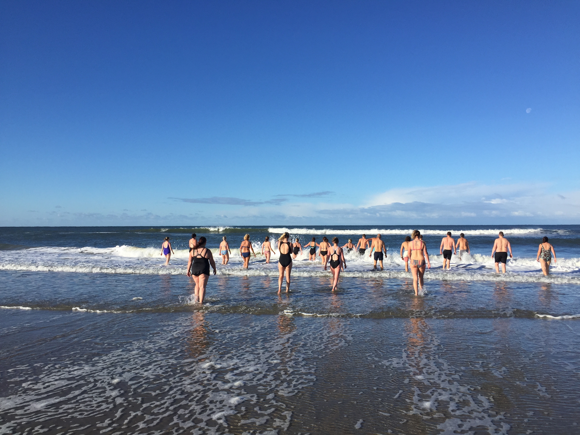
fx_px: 486
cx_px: 290
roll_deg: -0.6
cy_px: 218
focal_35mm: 29
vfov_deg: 48.2
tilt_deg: +1.1
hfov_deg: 61.7
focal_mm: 4.15
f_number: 2.2
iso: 32
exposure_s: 1/2475
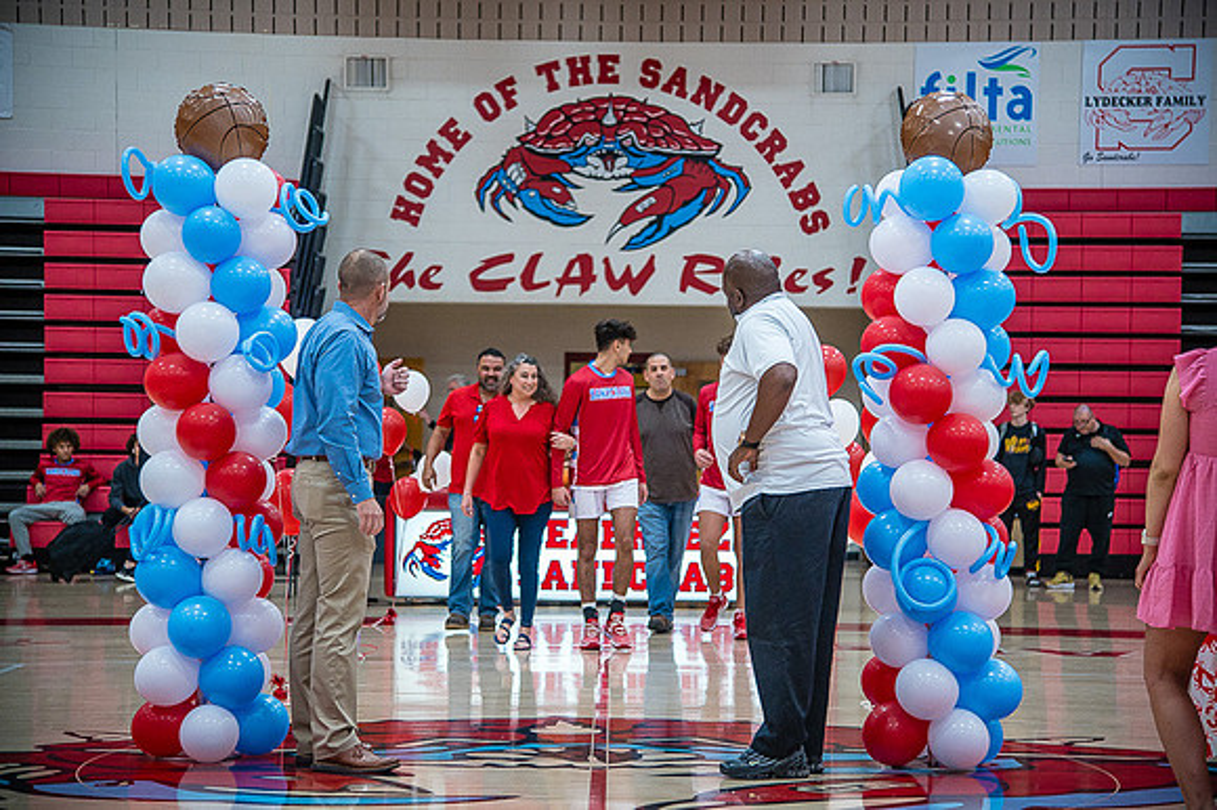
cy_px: 405
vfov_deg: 16.6
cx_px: 608
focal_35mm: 82
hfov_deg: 24.8
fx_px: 2770
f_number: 4
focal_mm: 82
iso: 2000
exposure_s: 1/320
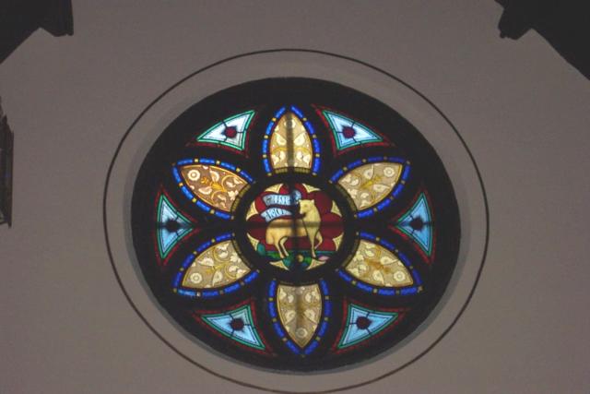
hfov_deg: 20.2
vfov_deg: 13.6
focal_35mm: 101
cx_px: 295
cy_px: 197
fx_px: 1656
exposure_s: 1/90
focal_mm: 21.3
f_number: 4.8
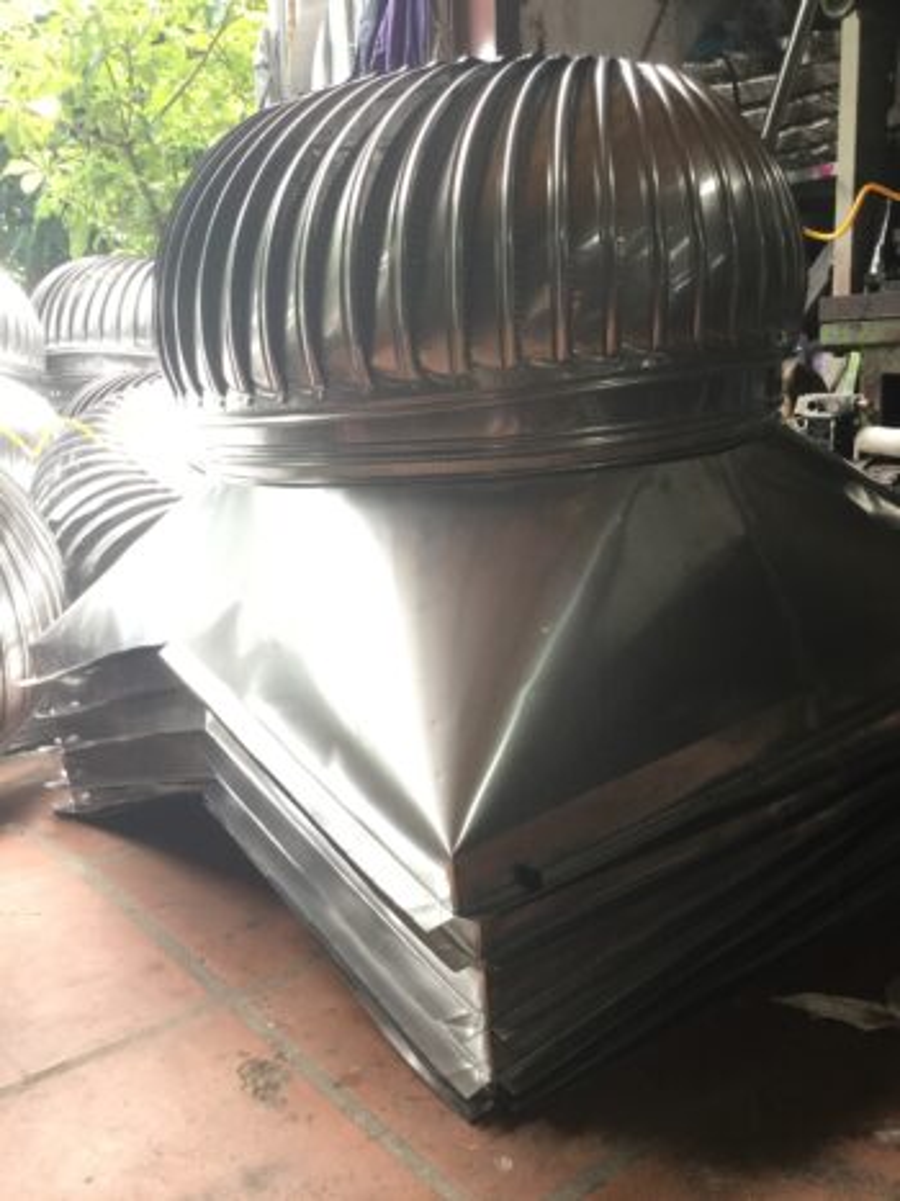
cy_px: 600
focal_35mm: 31
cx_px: 450
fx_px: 1075
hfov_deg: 45.4
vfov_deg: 58.4
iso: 40
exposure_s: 1/33
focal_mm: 3.3
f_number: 2.4
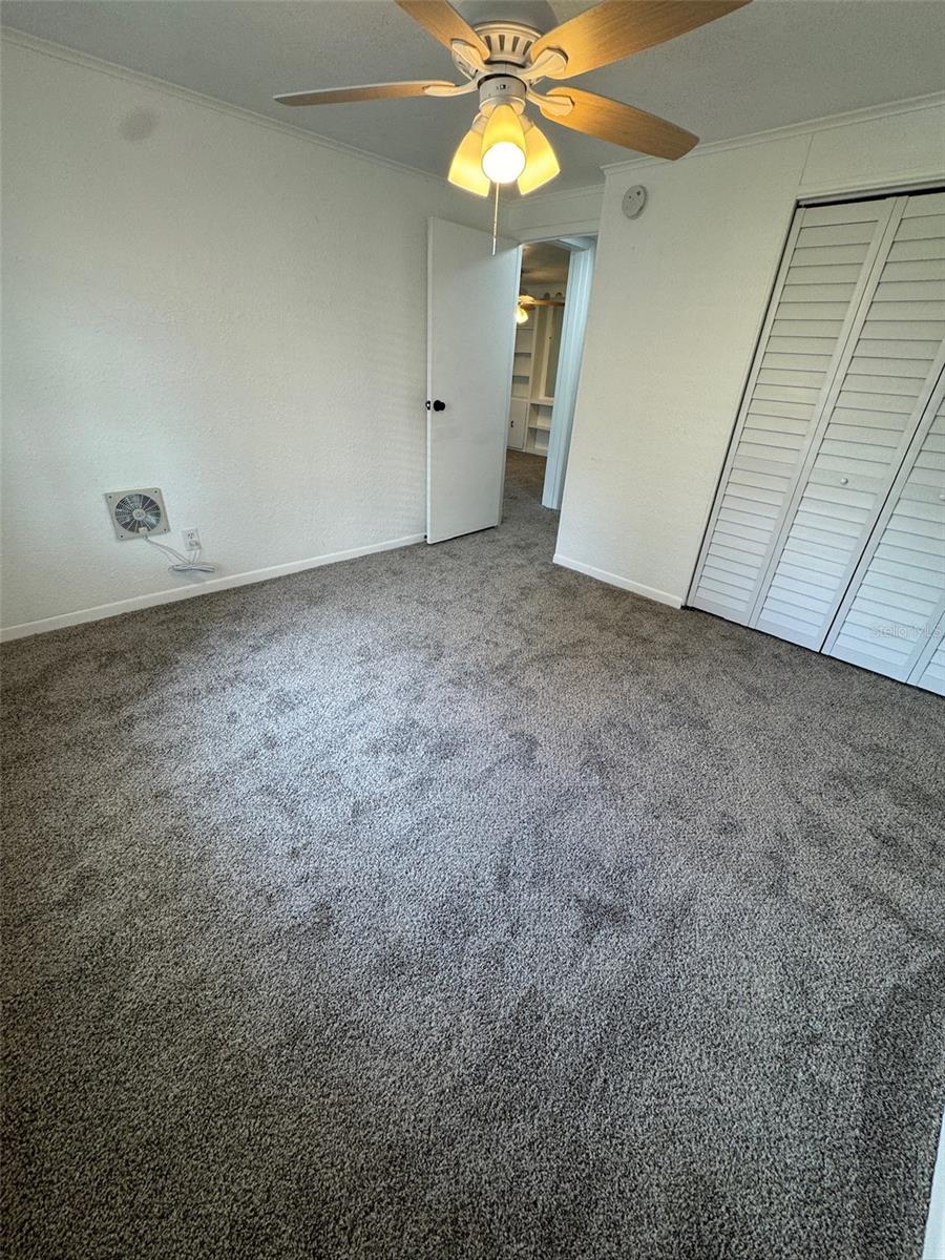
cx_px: 472
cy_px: 630
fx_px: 510
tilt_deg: -29.6
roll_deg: -3.2
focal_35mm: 14
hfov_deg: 85.7
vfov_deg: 102.1
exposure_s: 1/120
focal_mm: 2.22
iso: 125
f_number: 2.2
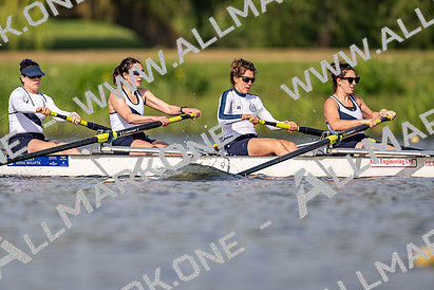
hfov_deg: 2.4
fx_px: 10198
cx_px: 204
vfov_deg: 1.6
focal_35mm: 846
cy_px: 118
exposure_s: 1/2500
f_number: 4
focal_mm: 600
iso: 250
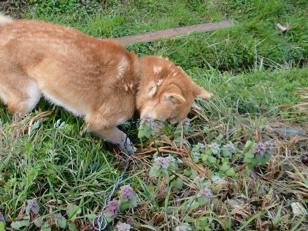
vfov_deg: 39.5
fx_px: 320
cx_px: 120
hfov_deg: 50.9
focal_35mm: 36
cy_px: 94
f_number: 2.6
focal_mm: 4.65
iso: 64
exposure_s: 1/100
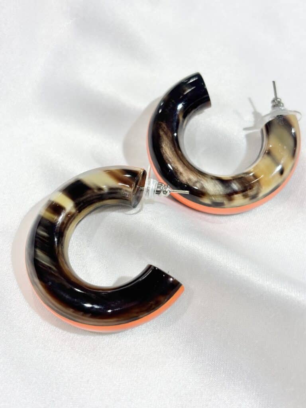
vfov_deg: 36.8
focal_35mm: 52
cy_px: 204
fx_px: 613
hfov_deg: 28.0
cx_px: 153
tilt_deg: -48.7
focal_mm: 5.96
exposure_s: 1/191
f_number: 1.6
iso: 32
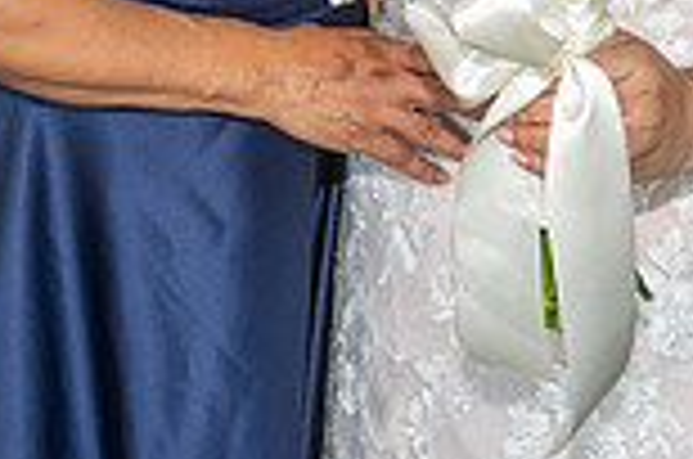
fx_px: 2613
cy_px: -326
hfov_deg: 15.1
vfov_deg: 9.6
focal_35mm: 136
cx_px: 374
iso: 1000
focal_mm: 36
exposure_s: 1/200
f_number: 2.8
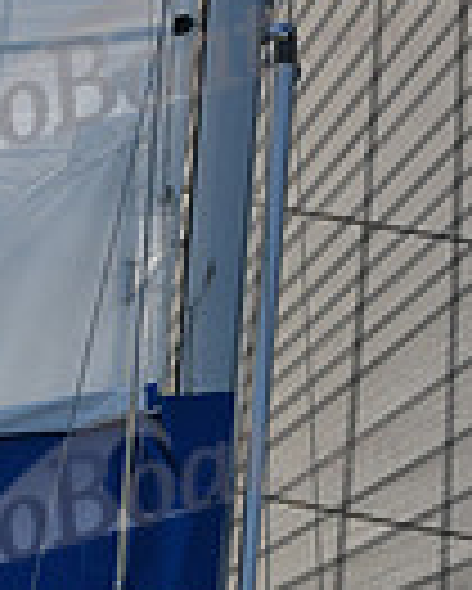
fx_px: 5075
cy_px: 804
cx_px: -463
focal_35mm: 291
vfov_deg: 6.6
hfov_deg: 5.2
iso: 320
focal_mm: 70
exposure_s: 1/1000
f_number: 11
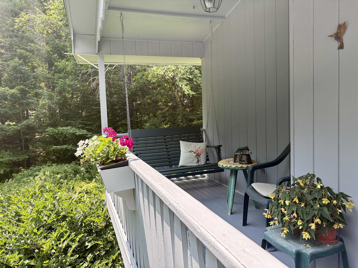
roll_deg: +2.0
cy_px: 134
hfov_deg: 67.3
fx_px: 269
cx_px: 179
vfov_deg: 53.1
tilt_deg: -3.7
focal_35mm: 26
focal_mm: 5.96
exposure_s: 1/500
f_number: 1.6
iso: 64
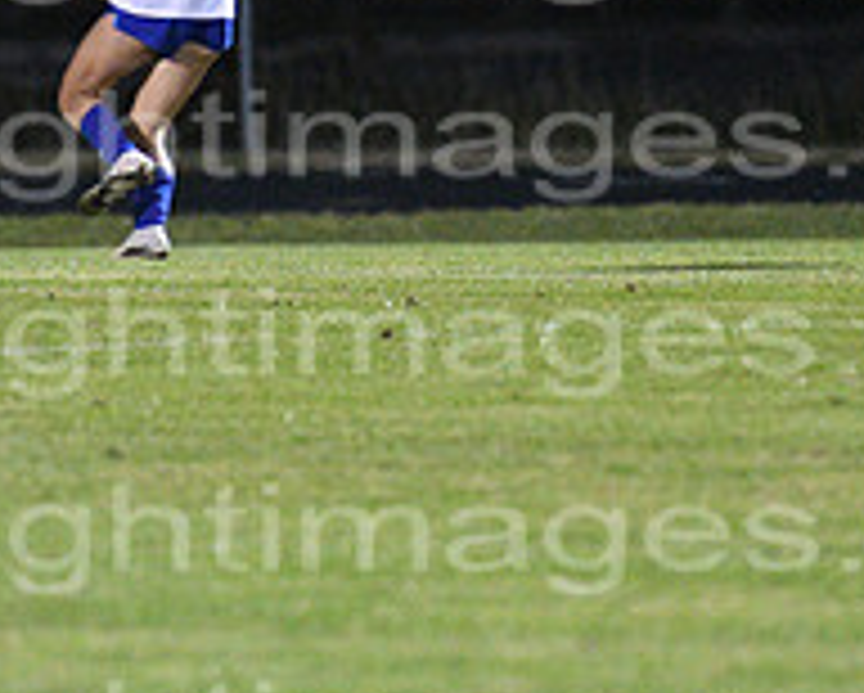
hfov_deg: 2.3
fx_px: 21783
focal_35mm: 851
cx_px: 180
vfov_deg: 1.8
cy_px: 47
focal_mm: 200
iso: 8000
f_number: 2.8
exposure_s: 1/800
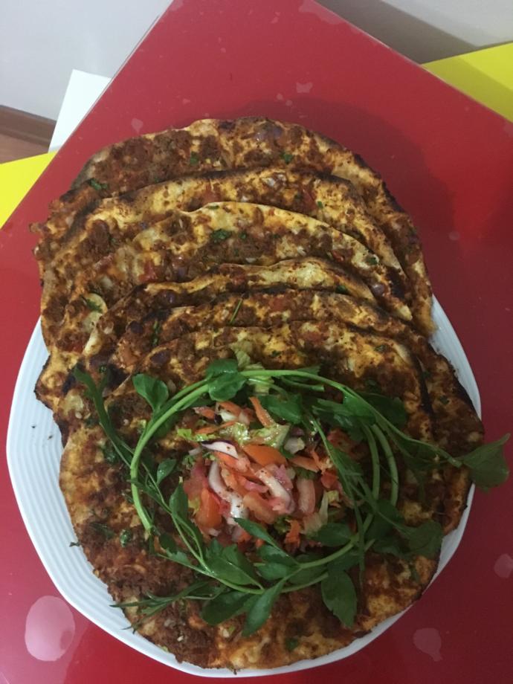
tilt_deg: -82.1
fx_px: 573
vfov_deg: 61.7
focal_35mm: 29
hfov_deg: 48.2
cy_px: 342
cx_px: 256
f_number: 2.2
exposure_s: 1/17
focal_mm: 4.15
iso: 320
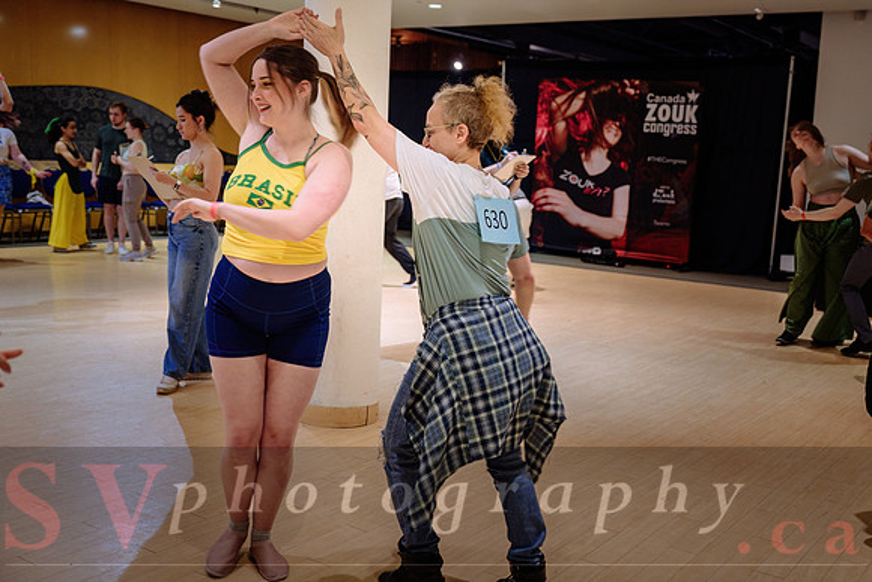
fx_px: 950
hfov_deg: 49.2
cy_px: 265
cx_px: 475
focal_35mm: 39
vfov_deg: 34.0
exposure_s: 1/125
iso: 1600
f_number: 2.8
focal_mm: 36
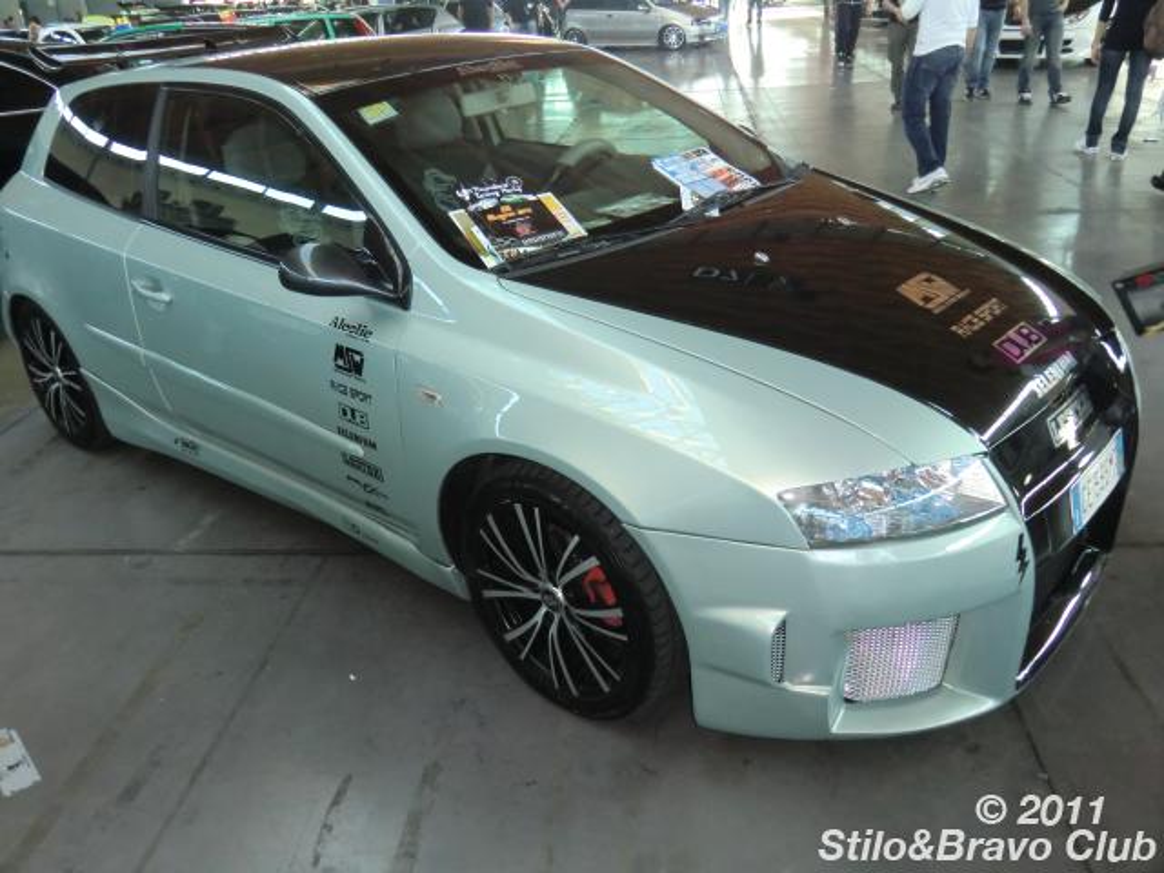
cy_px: 436
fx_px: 975
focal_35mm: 29
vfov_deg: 48.2
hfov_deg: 61.7
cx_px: 582
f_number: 3.5
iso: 400
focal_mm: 5.2
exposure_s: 1/60
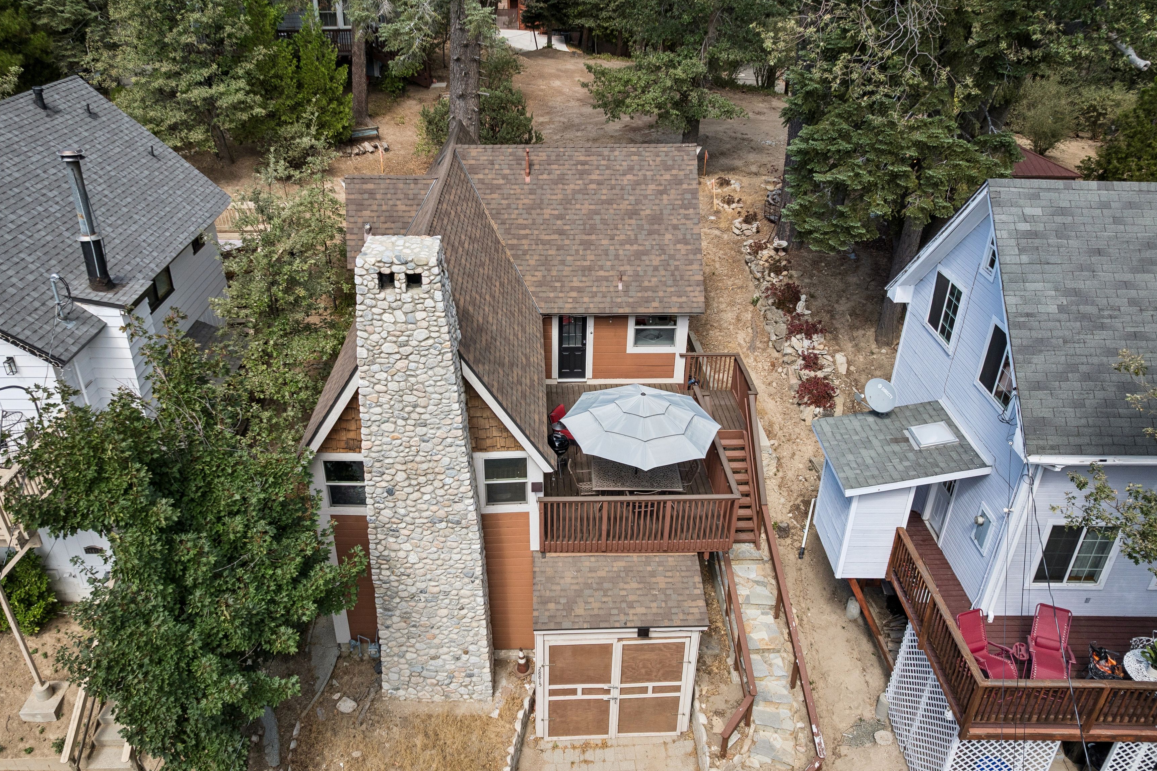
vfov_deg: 49.5
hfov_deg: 69.4
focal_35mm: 26
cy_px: 401
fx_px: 836
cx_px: 555
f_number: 2.8
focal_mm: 12.3
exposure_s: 1/30
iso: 100
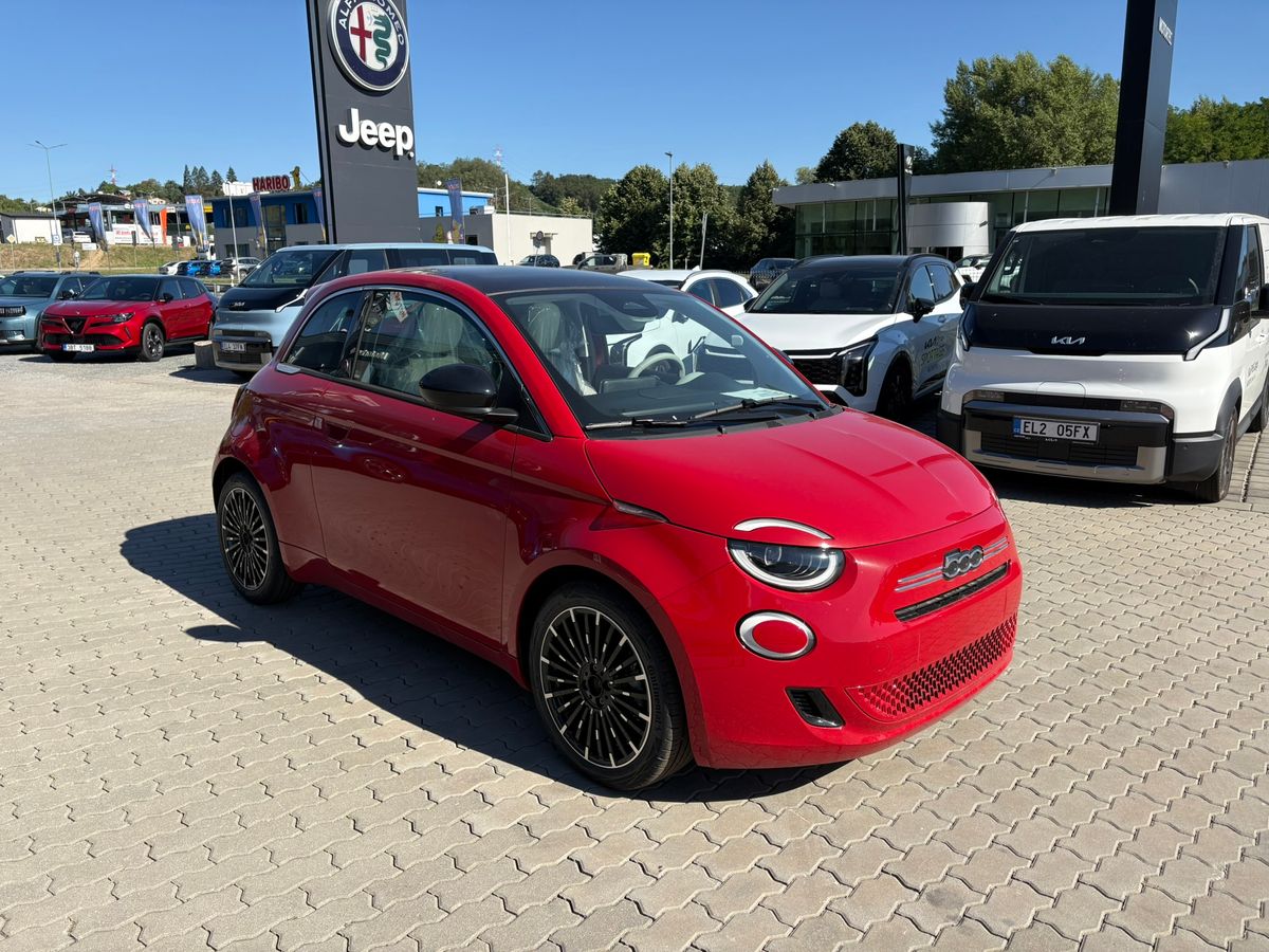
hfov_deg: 67.3
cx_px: 634
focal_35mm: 26
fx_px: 953
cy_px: 476
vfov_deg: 53.1
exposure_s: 1/2364
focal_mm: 5.96
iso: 50
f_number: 1.6
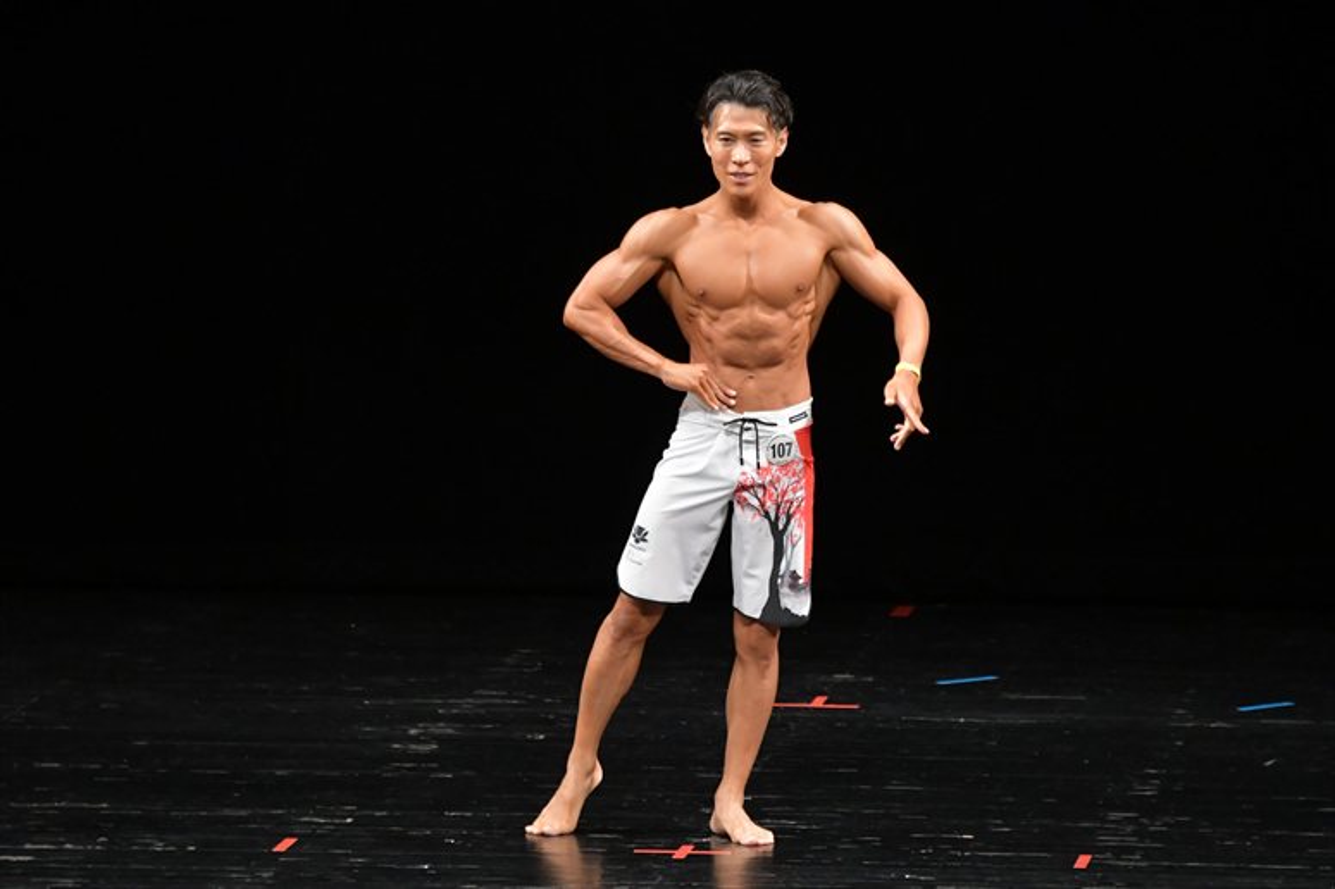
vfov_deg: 4.8
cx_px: 668
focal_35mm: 285
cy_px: 444
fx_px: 10564
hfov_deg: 7.2
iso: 3200
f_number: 5.6
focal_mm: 190
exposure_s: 1/400
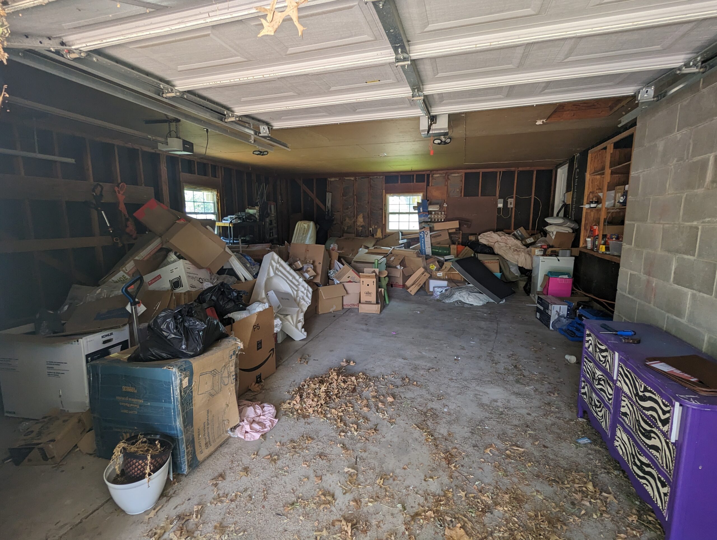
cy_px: 270
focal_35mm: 16
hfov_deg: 94.4
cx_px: 358
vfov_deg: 78.3
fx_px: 332
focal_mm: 2.35
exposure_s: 1/30.9
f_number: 2.2
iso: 73
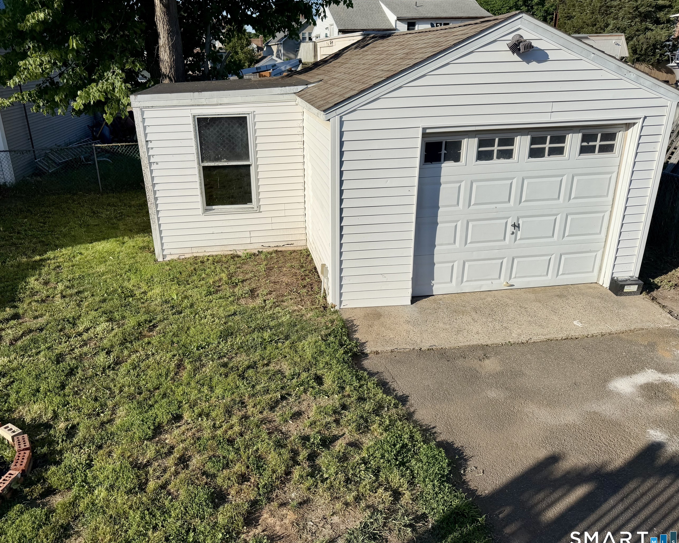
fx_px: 522
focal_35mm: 26
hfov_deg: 65.9
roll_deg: +1.3
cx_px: 305
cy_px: 269
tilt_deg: -20.3
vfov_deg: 54.9
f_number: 1.78
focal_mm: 6.76
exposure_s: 1/7353
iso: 80
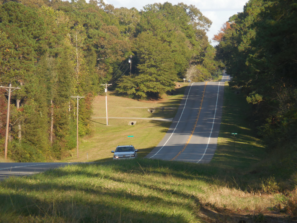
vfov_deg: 5.0
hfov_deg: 6.6
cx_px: 148
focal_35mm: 300
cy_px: 112
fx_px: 2574
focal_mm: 54
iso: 125
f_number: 6.3
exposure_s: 1/250
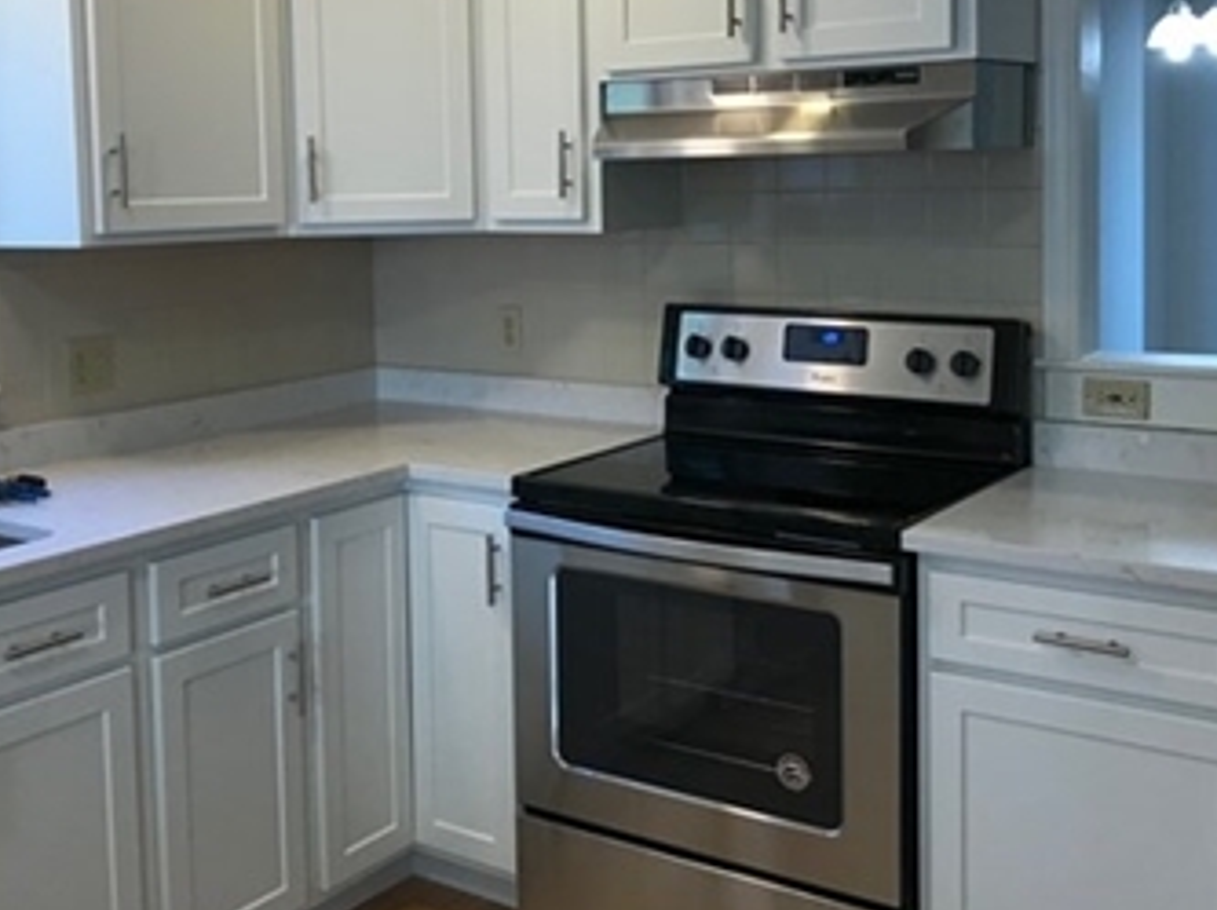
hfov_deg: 43.7
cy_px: 302
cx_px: 510
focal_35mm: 43
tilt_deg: -4.5
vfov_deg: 33.2
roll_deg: +1.7
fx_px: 1510
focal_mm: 3.99
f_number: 1.8
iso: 25
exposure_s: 1/30
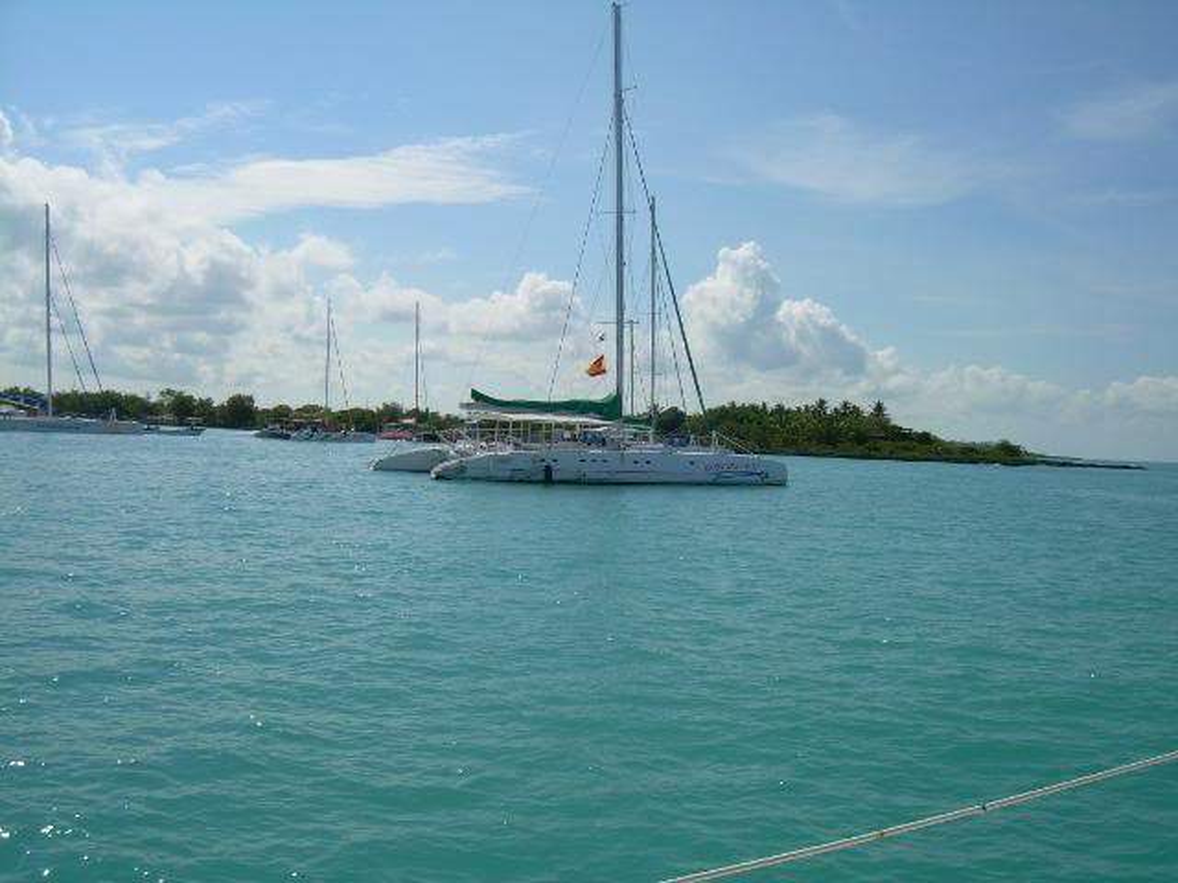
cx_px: 589
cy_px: 442
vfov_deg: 37.7
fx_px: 1293
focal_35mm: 38
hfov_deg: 49.0
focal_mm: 6.3
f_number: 4.6
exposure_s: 1/917
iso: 50
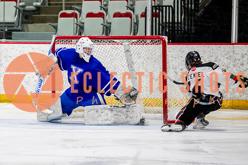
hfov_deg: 6.8
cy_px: 66
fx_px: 2081
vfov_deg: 4.6
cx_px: 35
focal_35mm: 302
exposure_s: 1/800
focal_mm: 175
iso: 1600
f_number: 3.2
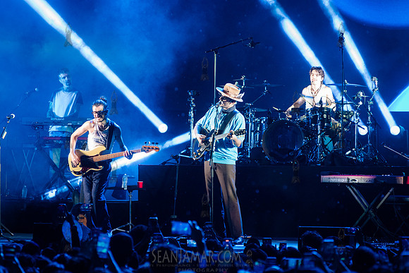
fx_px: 2144
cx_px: 202
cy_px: 137
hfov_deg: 10.9
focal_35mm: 189
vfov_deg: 7.3
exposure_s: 1/800
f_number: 4.5
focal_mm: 185
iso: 6400
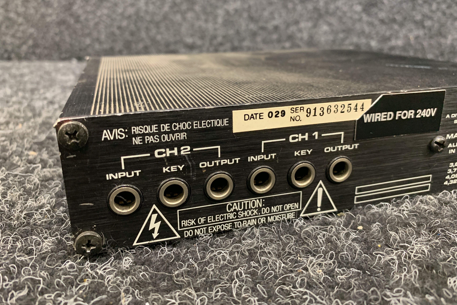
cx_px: 227
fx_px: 355
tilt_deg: -16.1
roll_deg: +0.9
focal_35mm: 28
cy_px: 138
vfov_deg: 46.3
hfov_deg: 65.5
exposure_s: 1/52
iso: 400
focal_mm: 4.25
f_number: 1.8
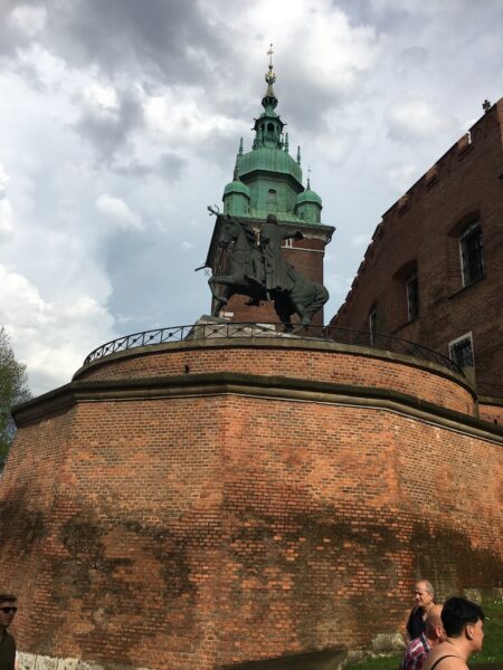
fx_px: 562
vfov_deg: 61.7
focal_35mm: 29
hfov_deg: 48.2
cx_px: 252
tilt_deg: +23.1
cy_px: 335
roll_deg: +2.7
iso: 25
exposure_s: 1/1832
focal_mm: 4.15
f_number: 2.2
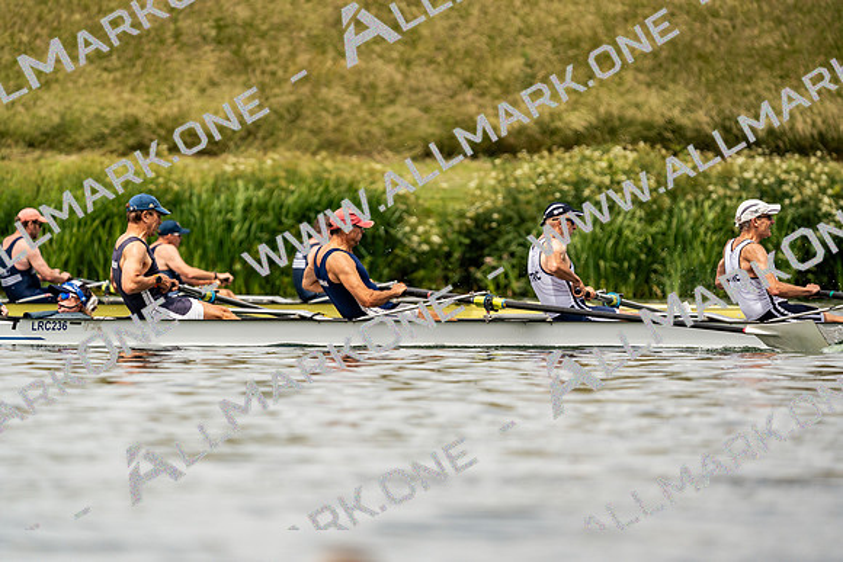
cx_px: 422
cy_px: 281
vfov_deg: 3.3
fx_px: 9884
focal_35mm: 422
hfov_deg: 4.9
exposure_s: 1/2000
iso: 200
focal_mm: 422
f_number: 6.3
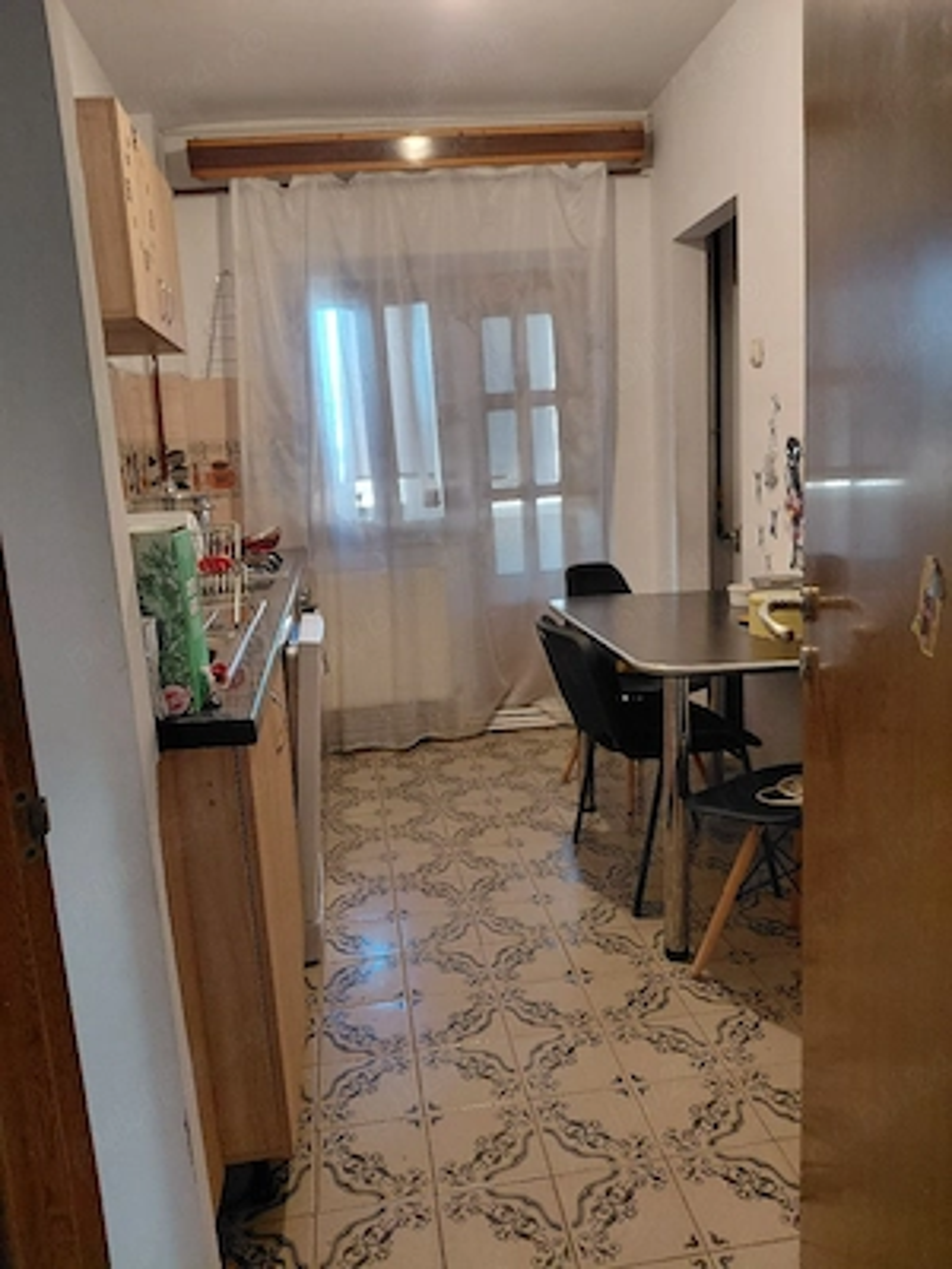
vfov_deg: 69.4
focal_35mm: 25
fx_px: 917
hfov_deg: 54.9
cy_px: 634
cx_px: 476
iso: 320
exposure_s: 1/30
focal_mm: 4.69
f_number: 1.8
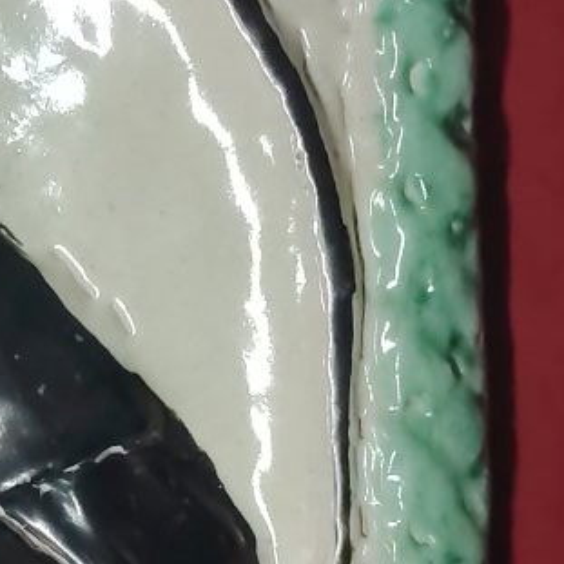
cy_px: 477
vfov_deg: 12.4
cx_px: -83
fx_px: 2581
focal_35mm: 140
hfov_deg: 12.2
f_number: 1.75
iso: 5441
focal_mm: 5.25
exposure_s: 1/100
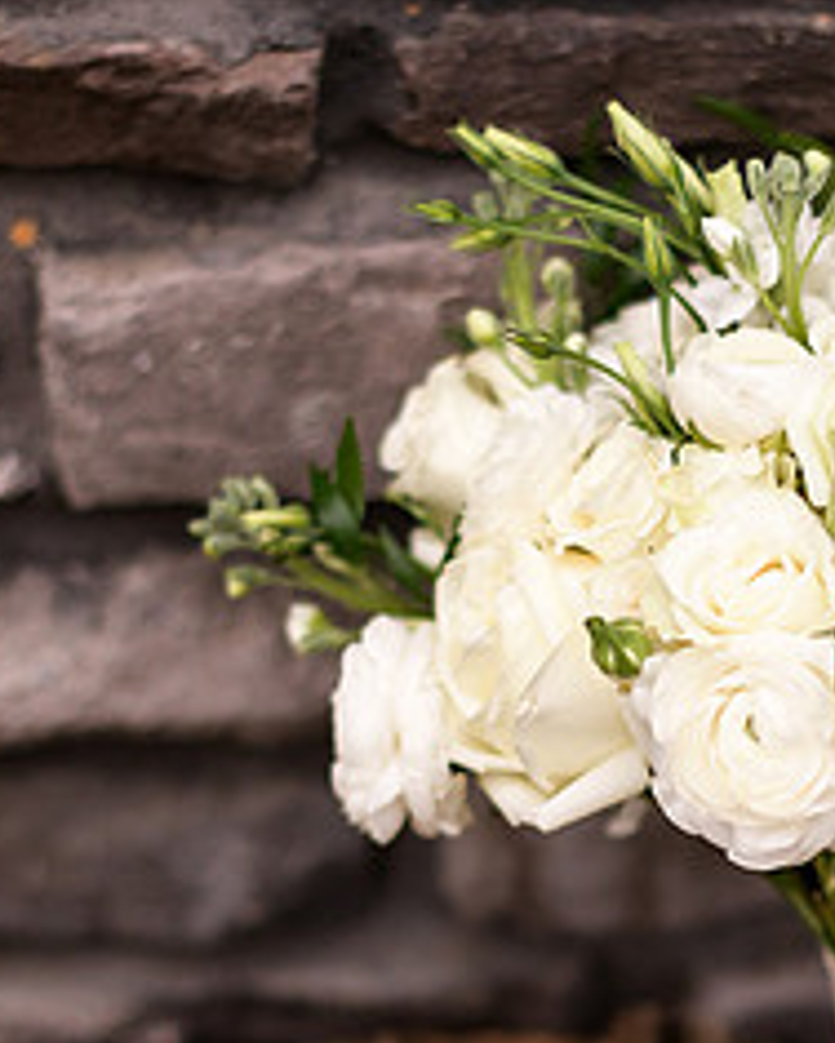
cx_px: 582
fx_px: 3583
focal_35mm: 116
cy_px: 774
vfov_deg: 16.5
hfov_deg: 13.3
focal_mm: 50
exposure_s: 1/5000
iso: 400
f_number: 1.8
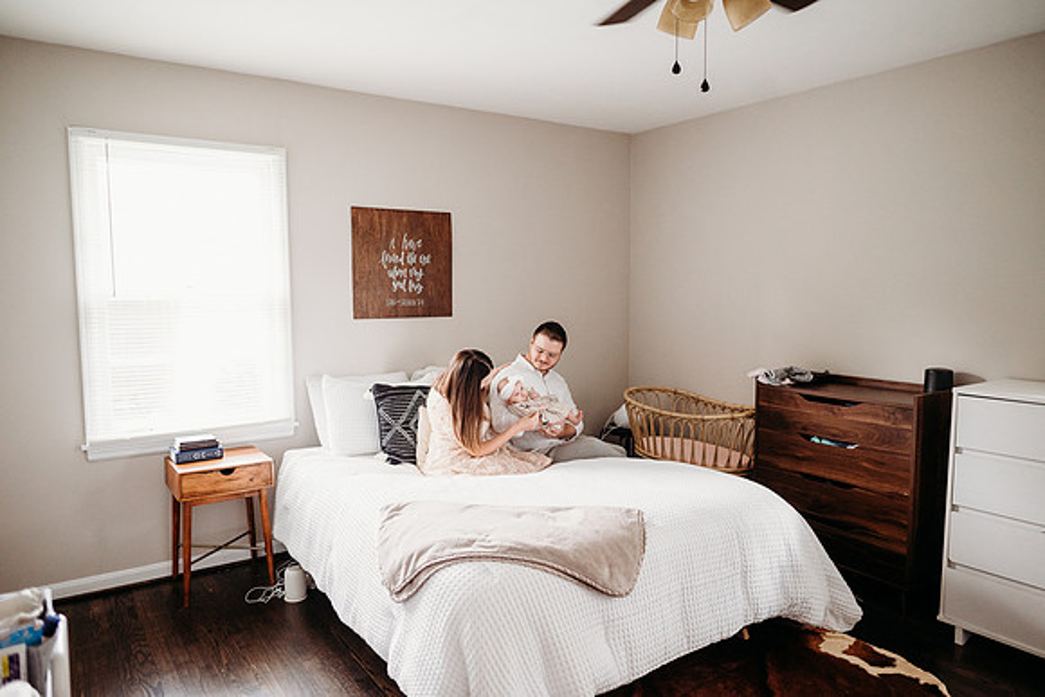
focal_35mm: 24
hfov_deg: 73.7
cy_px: 348
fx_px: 697
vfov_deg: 53.2
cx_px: 522
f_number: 2.5
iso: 1250
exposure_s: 1/200
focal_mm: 24
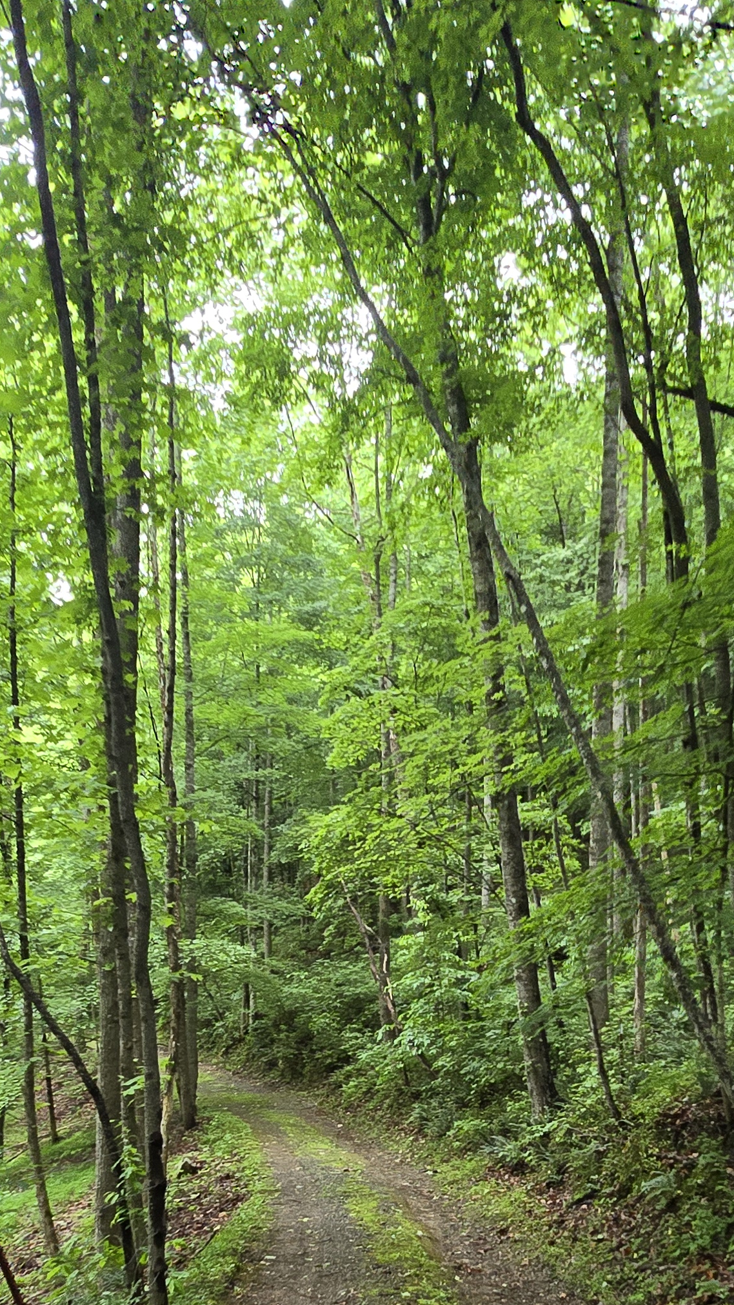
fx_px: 969
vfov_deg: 64.7
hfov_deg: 41.5
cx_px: 393
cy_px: 946
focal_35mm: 28
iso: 125
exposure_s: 1/60
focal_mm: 2.2
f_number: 2.2
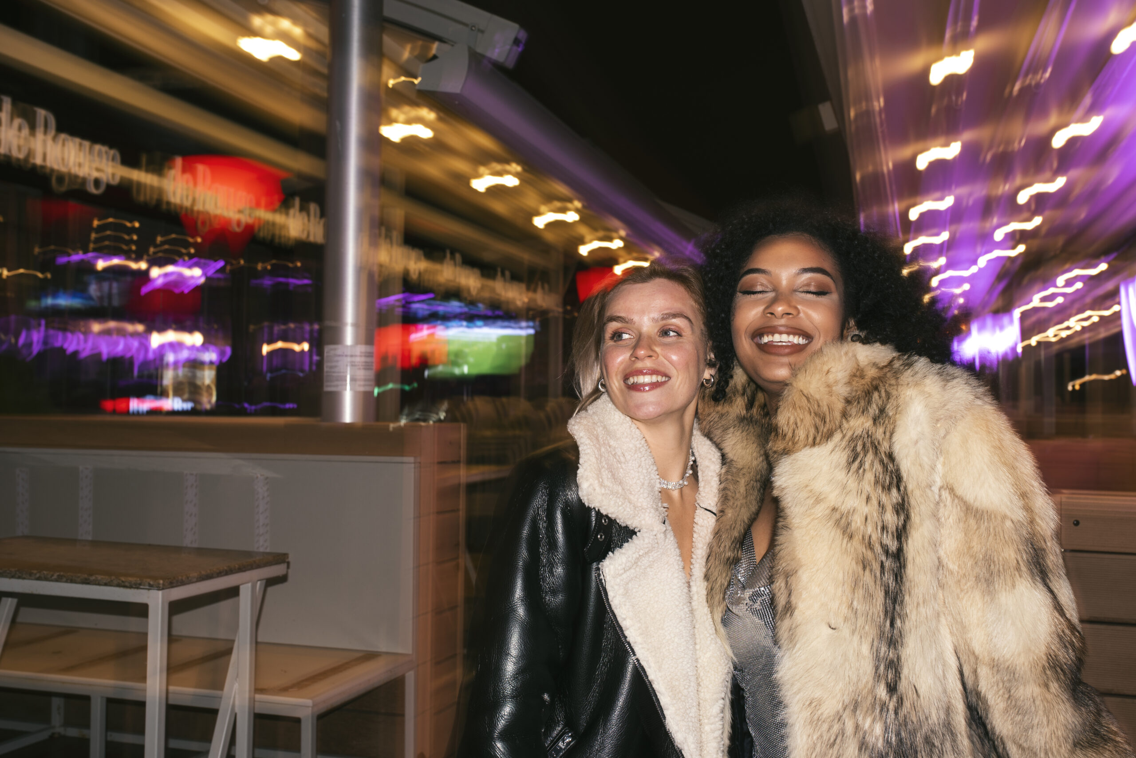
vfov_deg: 37.9
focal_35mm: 35
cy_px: 379
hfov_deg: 54.4
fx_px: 1105
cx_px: 568
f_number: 8
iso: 100
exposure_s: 1/1.67
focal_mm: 35
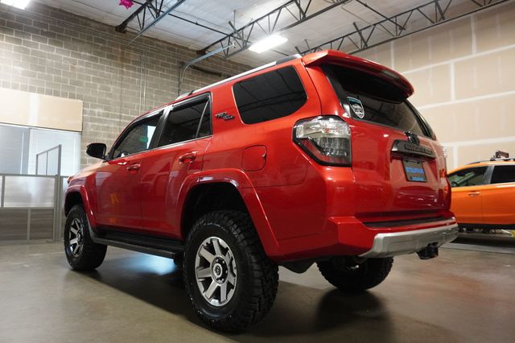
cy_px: 172
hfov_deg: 67.4
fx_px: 386
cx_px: 258
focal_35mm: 27
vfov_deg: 47.9
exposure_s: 1/160
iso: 4000
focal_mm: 18
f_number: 3.5
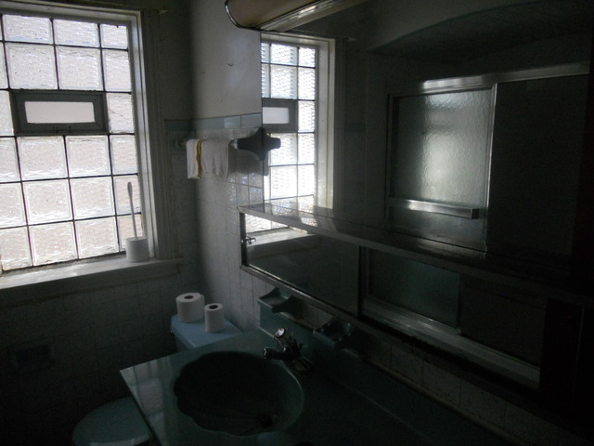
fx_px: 463
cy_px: 223
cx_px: 297
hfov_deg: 65.3
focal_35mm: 27
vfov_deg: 51.4
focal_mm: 4.9
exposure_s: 1/125
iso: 320
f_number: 3.2
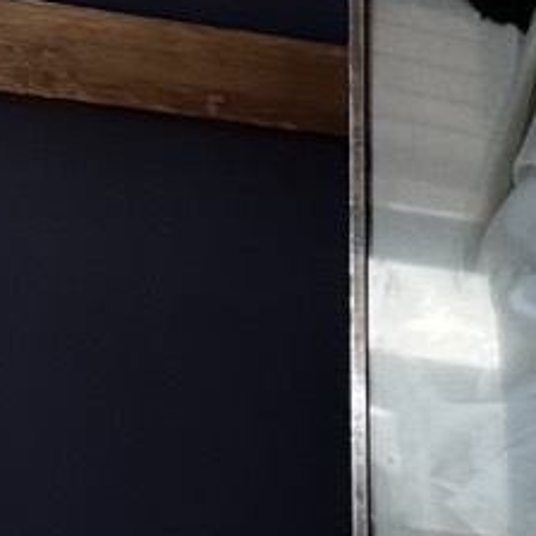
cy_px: 932
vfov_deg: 11.5
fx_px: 2488
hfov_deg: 9.4
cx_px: 1651
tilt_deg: -3.5
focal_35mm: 142
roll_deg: -1.4
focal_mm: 6.86
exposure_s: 1/345
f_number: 1.78
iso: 80
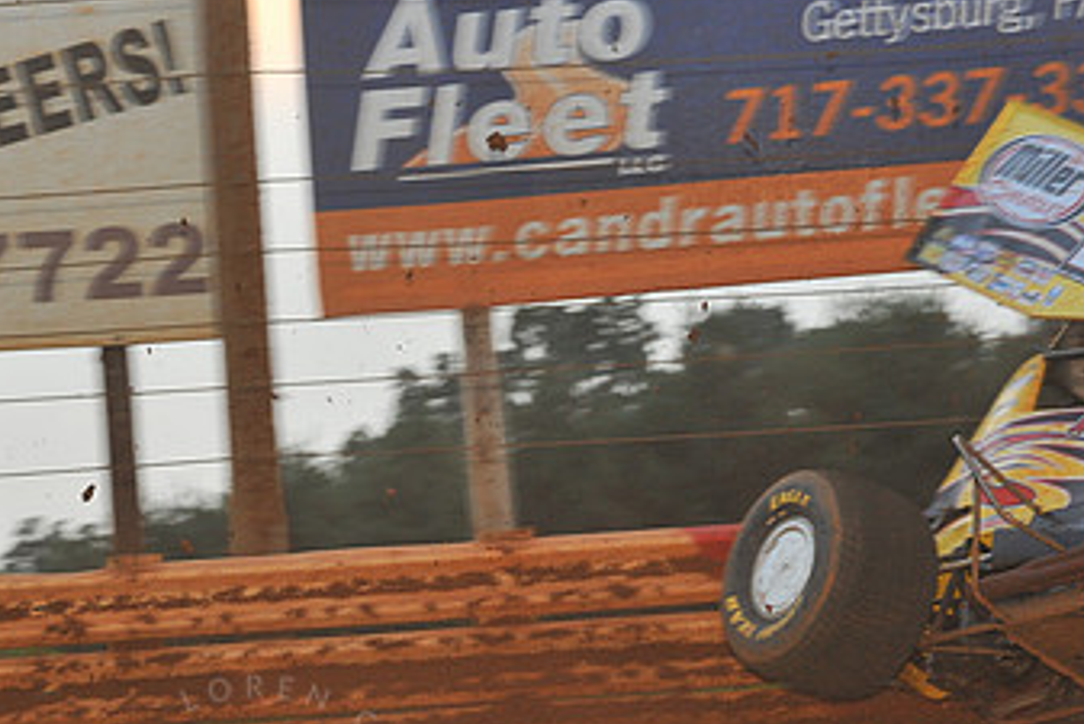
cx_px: 254
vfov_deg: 7.1
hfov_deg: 10.6
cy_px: 571
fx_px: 5814
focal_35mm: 193
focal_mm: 112
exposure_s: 1/320
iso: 800
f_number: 7.1
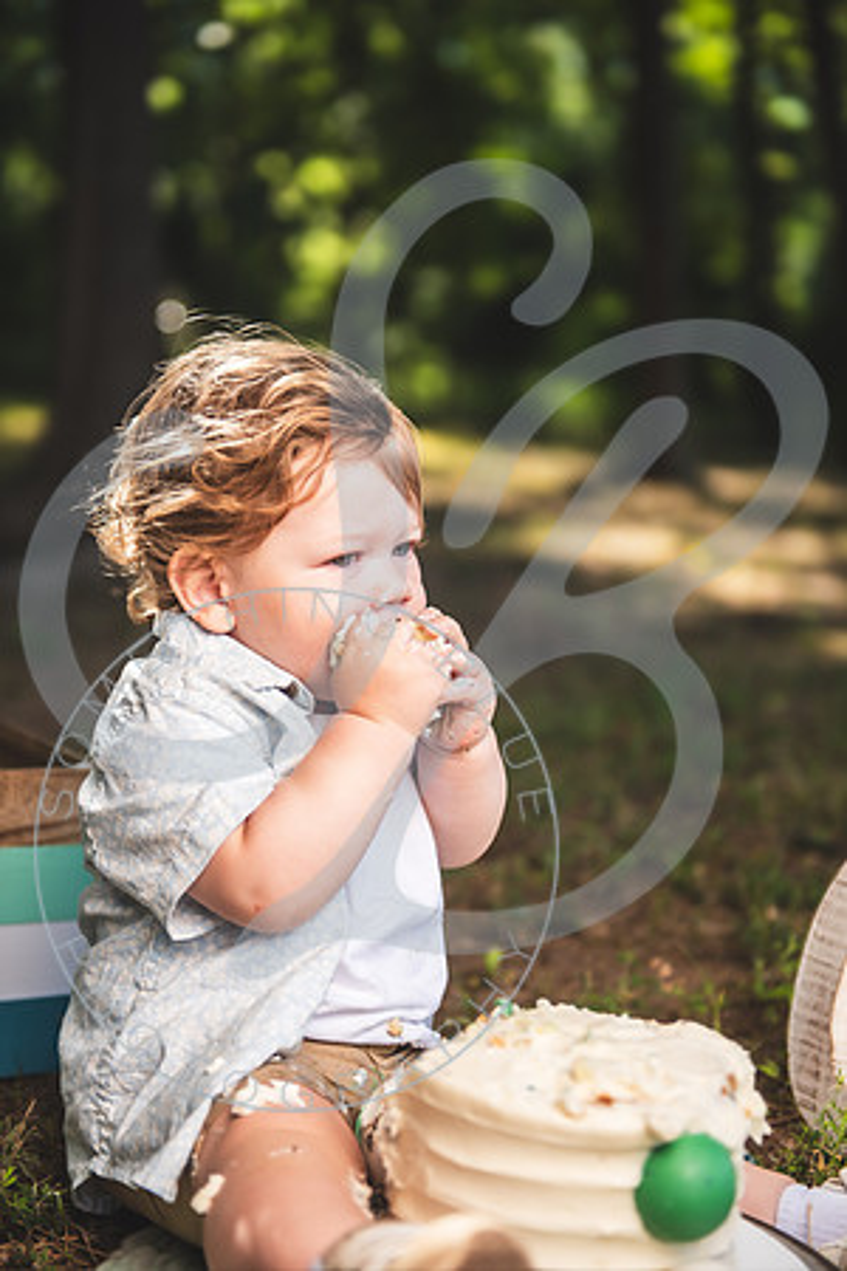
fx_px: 2117
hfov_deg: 22.6
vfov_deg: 33.4
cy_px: 636
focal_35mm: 60
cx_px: 424
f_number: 2.8
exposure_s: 1/800
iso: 100
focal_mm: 60
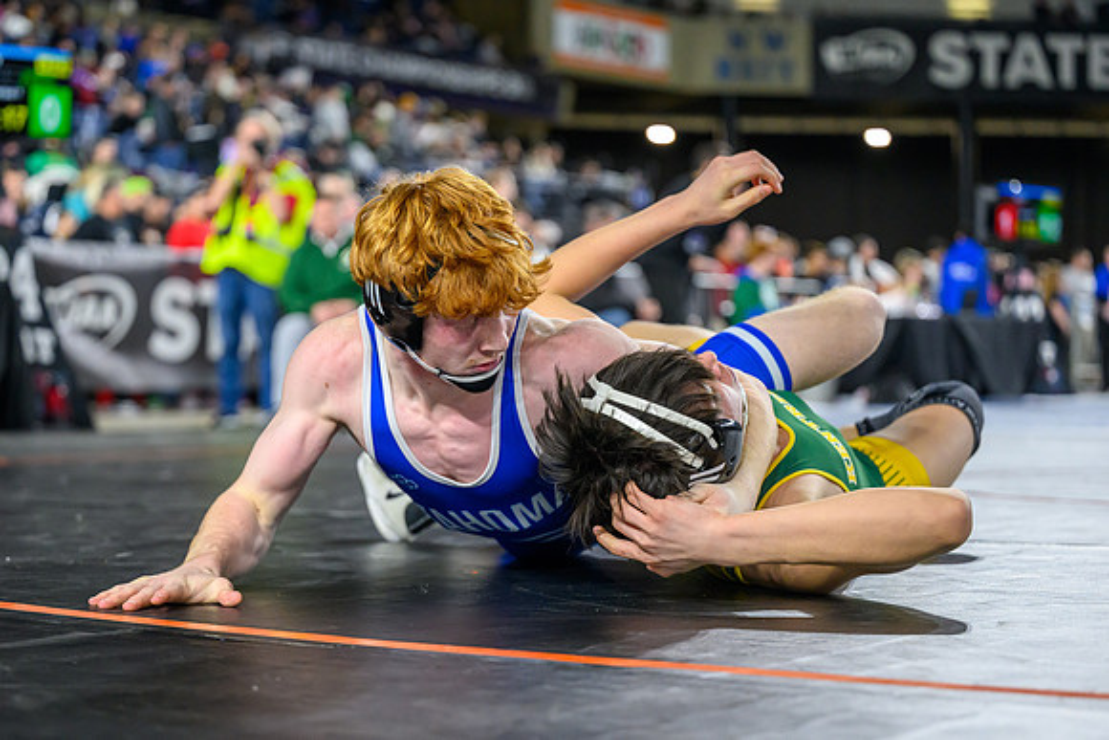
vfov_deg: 17.0
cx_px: 487
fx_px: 2474
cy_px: 399
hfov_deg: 25.2
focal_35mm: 80
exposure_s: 1/1000
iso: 2500
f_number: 2.8
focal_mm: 70
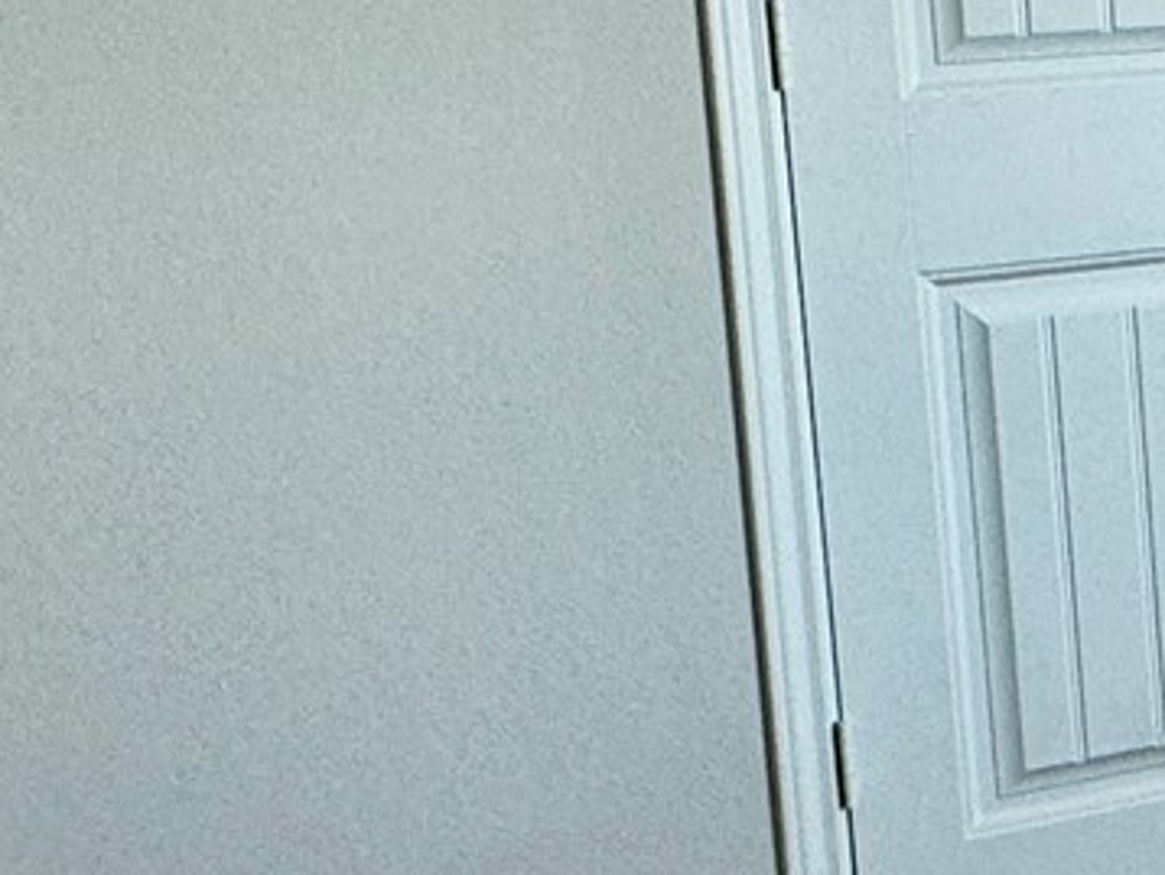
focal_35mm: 80
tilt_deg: -8.5
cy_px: 153
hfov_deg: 17.6
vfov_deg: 18.3
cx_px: 2304
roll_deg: +0.4
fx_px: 2694
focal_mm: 2.22
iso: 80
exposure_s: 1/120
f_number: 2.2
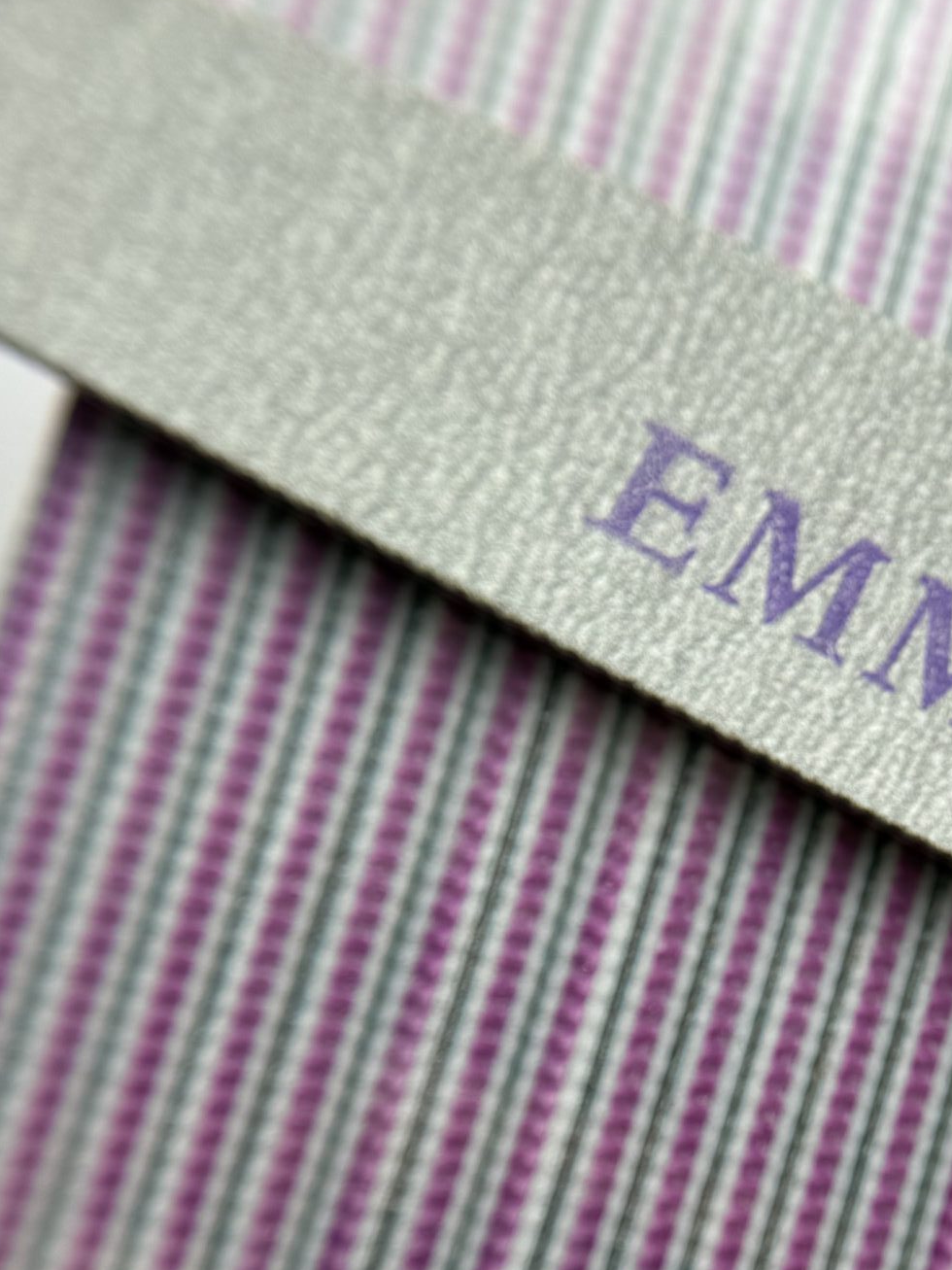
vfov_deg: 39.7
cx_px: 916
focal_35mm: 47
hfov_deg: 29.2
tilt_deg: -78.9
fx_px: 1724
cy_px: 893
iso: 80
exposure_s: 1/310
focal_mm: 6.76
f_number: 1.78
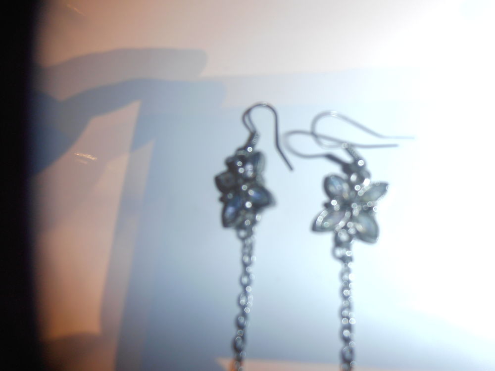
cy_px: 186
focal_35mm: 24
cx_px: 248
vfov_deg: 56.8
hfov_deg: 71.6
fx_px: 343
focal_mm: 4.2
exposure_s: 1/30
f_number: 3
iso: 125
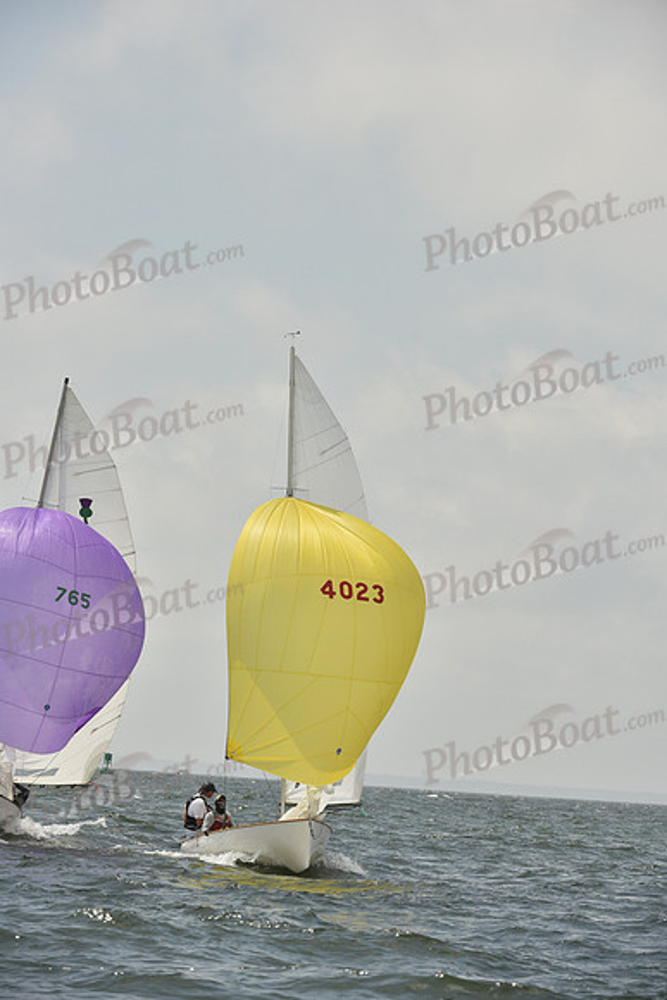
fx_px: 5555
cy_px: 500
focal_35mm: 200
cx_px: 334
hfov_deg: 6.9
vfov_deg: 10.3
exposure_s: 1/1250
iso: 320
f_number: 8
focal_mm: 200
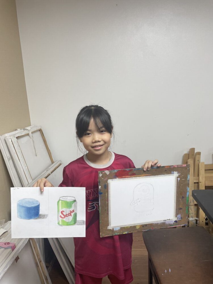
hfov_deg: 53.1
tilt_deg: -12.0
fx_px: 213
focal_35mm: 26
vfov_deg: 67.3
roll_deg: +4.2
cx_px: 106
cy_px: 142
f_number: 1.6
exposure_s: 1/100
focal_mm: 4.2
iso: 64
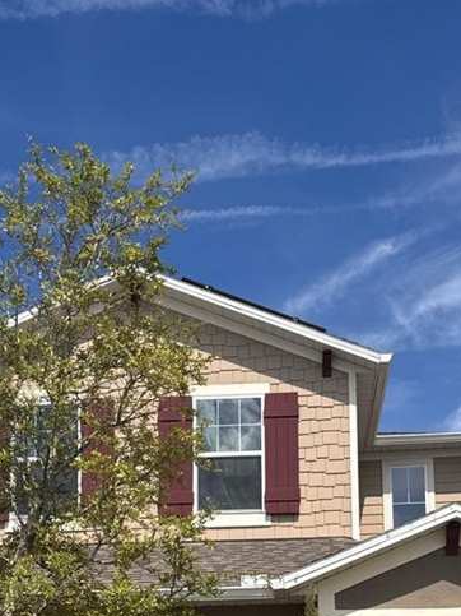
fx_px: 942
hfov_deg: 27.5
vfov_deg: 32.8
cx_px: 242
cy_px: 638
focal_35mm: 53
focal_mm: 6.76
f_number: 1.78
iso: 80
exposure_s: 1/5814
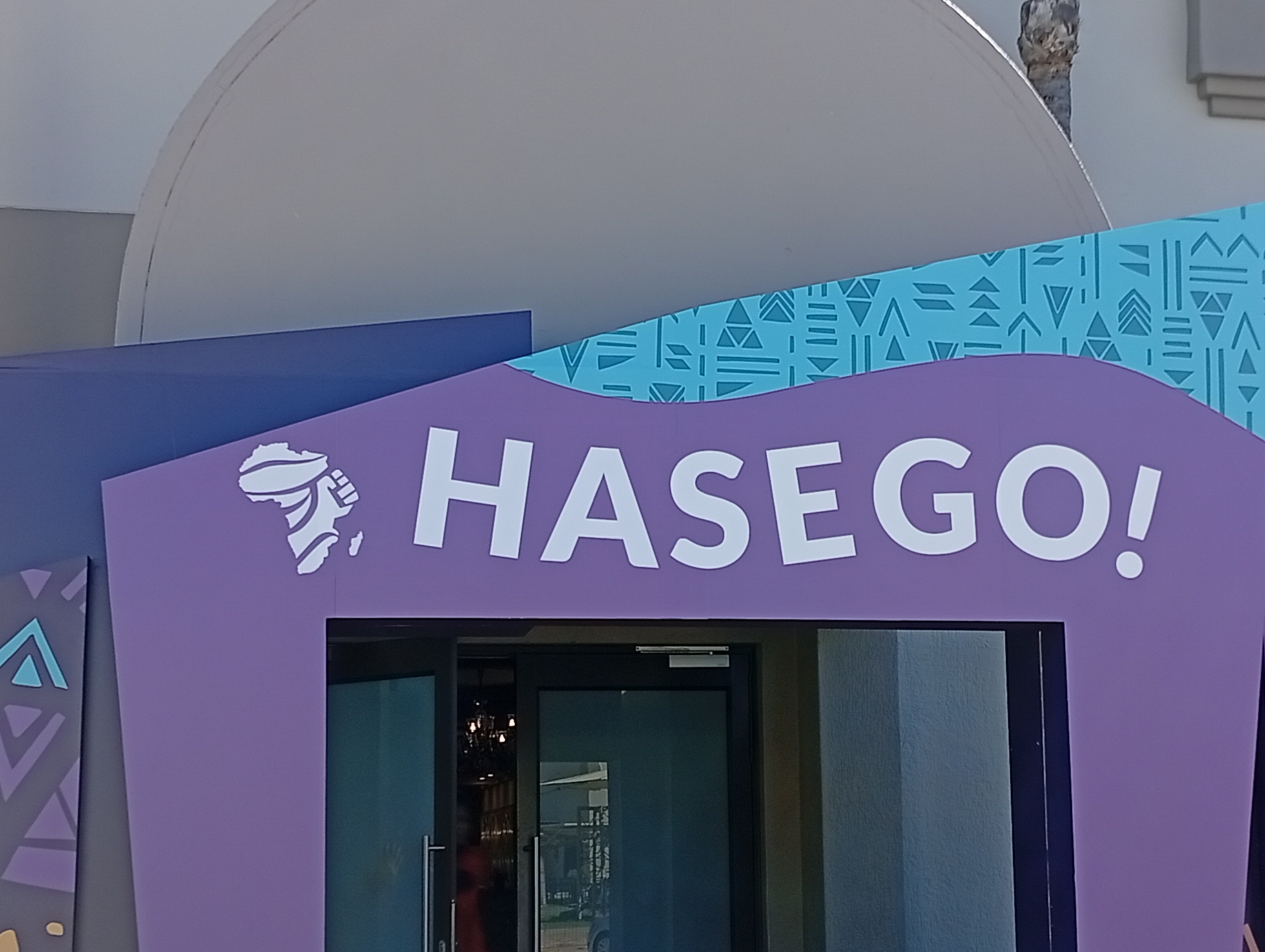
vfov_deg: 24.4
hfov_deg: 32.1
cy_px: 547
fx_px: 2195
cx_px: 643
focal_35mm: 60
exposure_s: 1/284
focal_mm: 3.98
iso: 52
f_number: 1.8
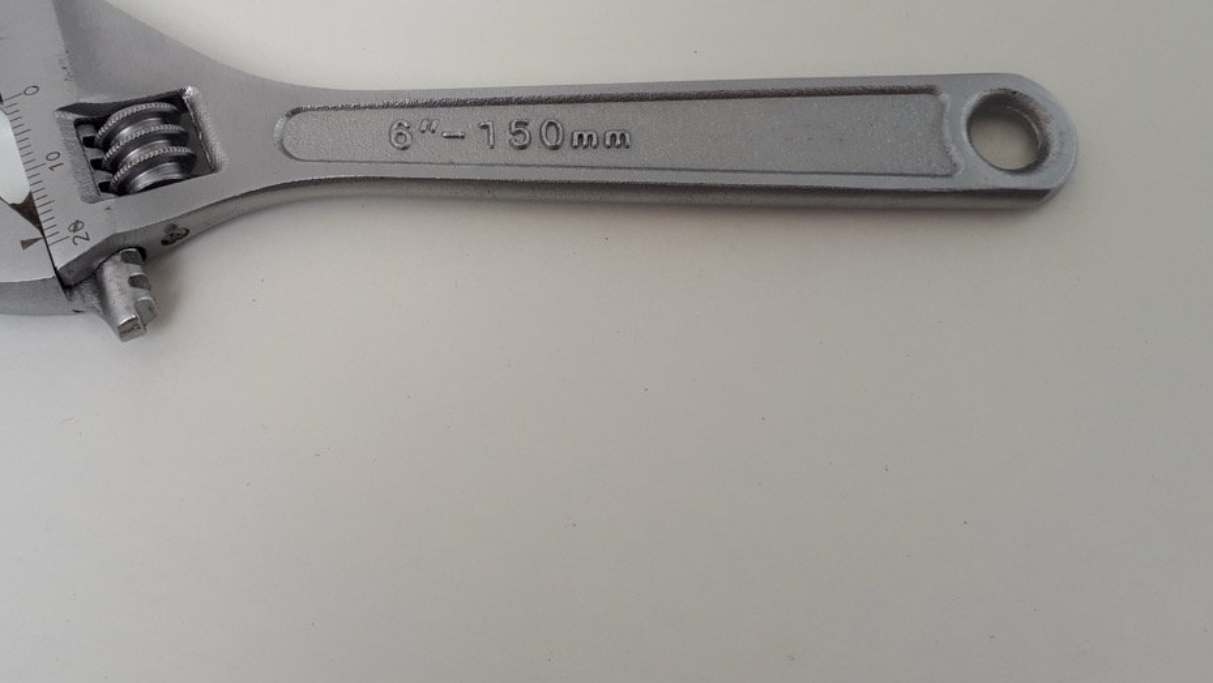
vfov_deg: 30.6
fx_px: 1222
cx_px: 462
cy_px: 155
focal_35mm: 38
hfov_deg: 52.3
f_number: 1.9
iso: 40
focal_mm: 3.6
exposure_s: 1/192
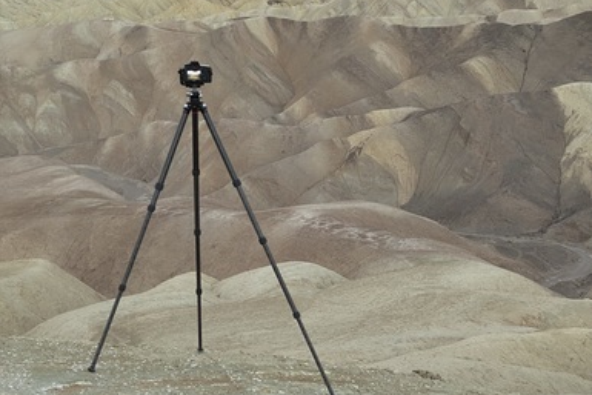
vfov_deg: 18.6
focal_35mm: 73
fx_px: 1201
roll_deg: +1.2
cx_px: 298
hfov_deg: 27.7
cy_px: 135
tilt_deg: -11.1
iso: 50
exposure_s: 1/122
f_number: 2
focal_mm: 6
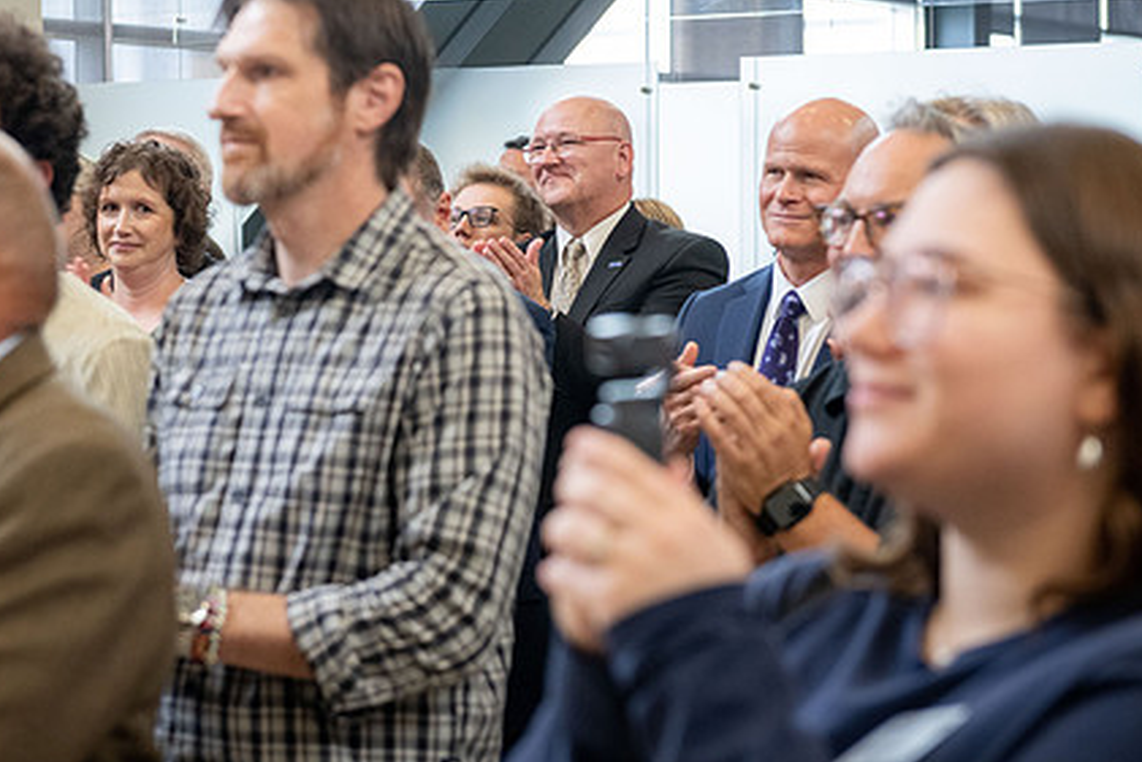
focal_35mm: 91
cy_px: 321
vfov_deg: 15.0
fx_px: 2888
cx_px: 467
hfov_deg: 22.3
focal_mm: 66
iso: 2500
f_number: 4
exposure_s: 1/320
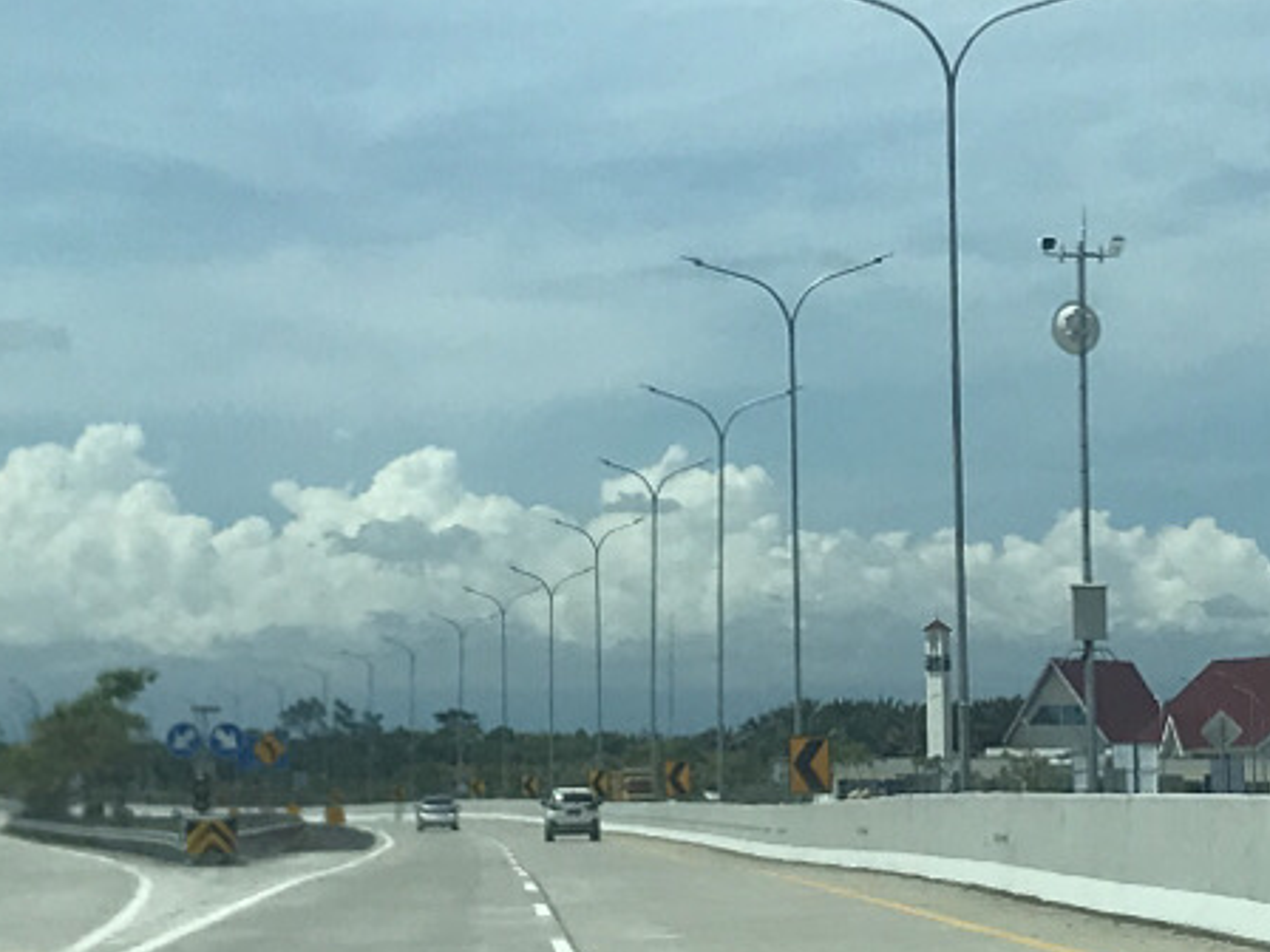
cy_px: 212
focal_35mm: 125
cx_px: 553
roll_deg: -0.1
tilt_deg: +6.6
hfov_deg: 15.8
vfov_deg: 11.8
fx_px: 4586
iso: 20
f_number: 1.8
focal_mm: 3.99
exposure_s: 1/1018
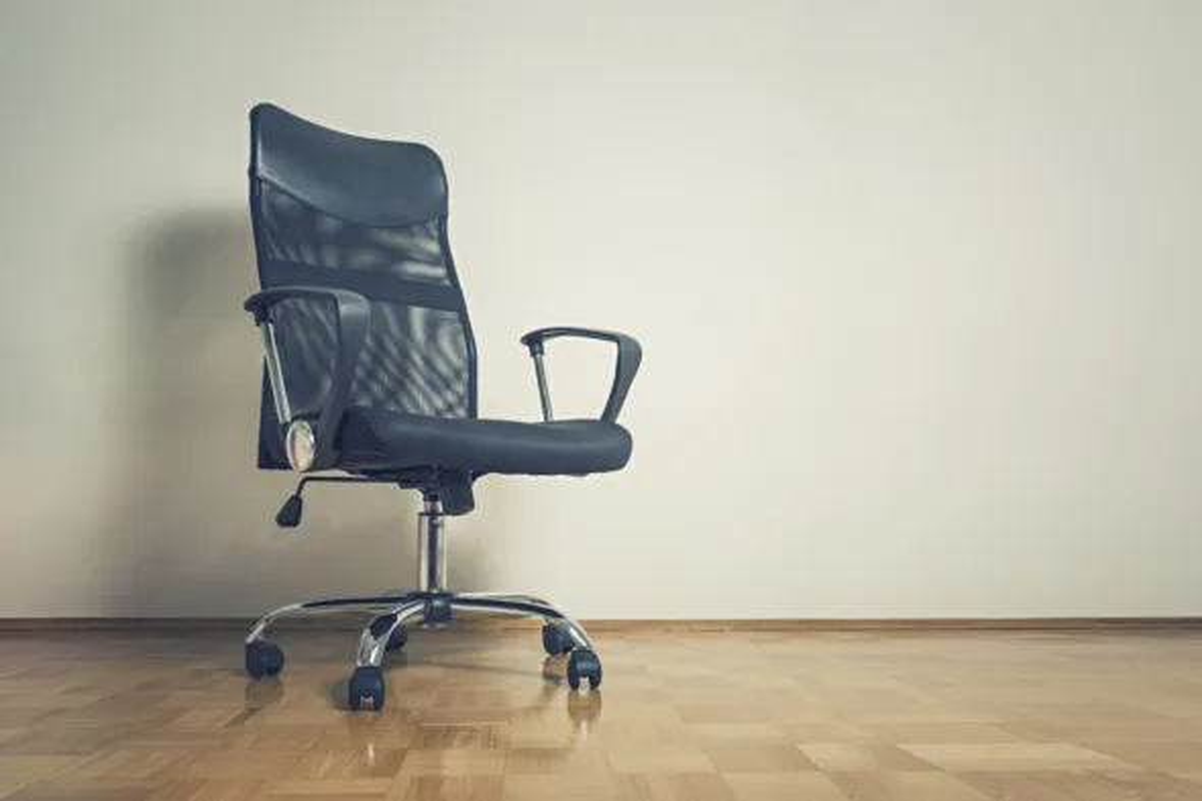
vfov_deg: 39.9
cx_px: 601
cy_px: 400
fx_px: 1101
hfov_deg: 57.2
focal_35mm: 33
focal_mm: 22
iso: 100
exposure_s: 1/100
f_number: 10
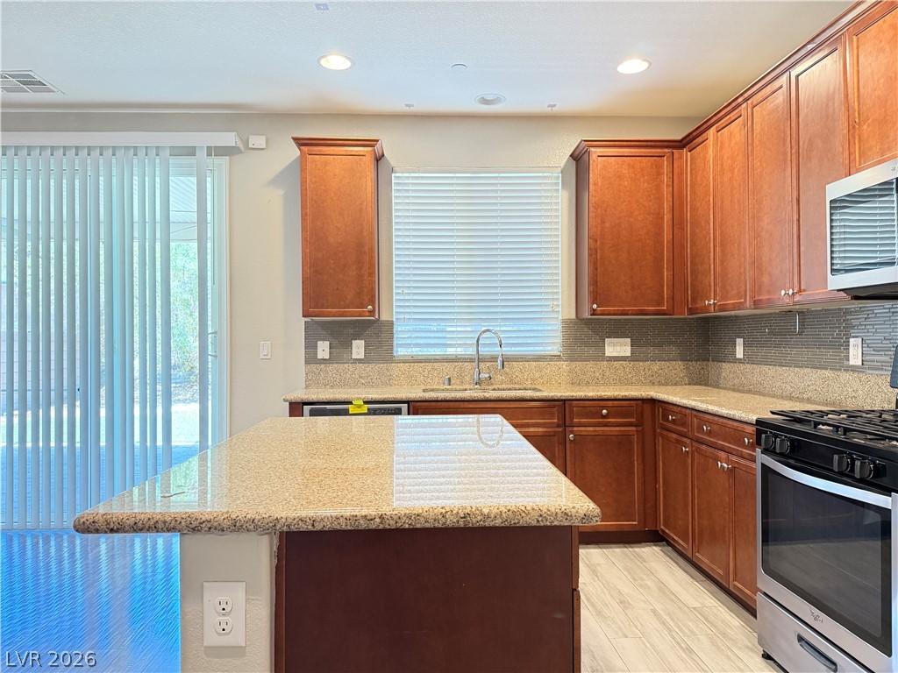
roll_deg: +0.0
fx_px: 623
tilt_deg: +0.4
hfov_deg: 71.6
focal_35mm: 24
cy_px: 336
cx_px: 449
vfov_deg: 56.8
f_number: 1.78
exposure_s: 1/60
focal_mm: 6.76
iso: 800
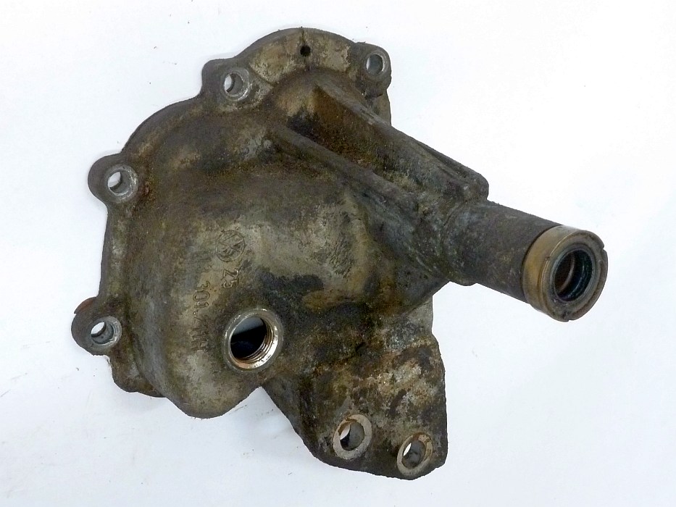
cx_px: 338
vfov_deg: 40.7
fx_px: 684
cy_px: 254
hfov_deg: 52.6
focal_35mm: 35
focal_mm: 5.7
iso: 400
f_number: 3.5
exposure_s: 1/20
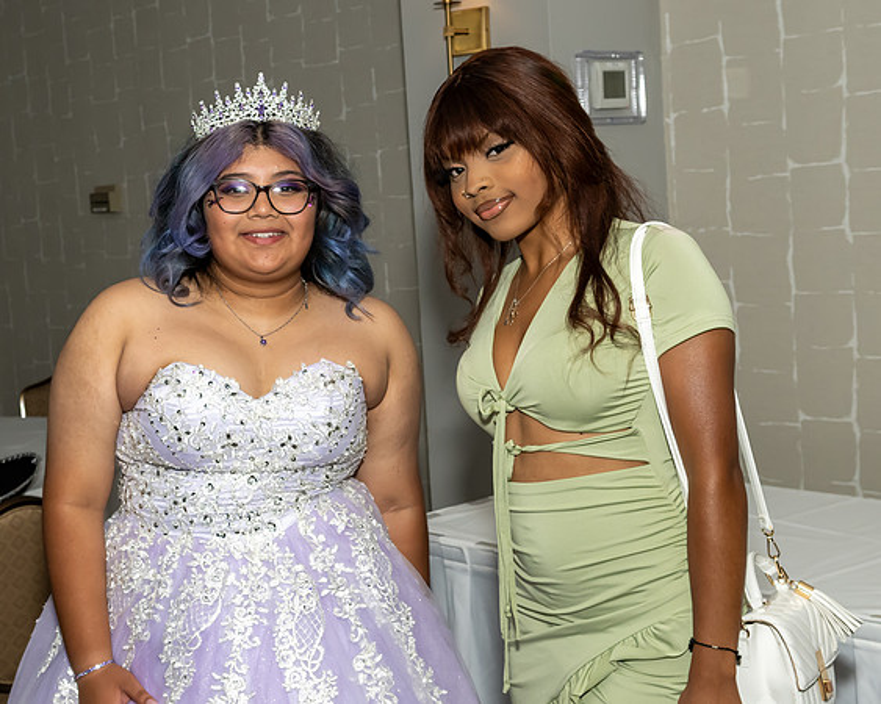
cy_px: 317
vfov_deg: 28.7
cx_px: 308
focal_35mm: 53
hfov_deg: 35.2
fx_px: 1376
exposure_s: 1/250
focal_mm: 26
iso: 1000
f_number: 5.6
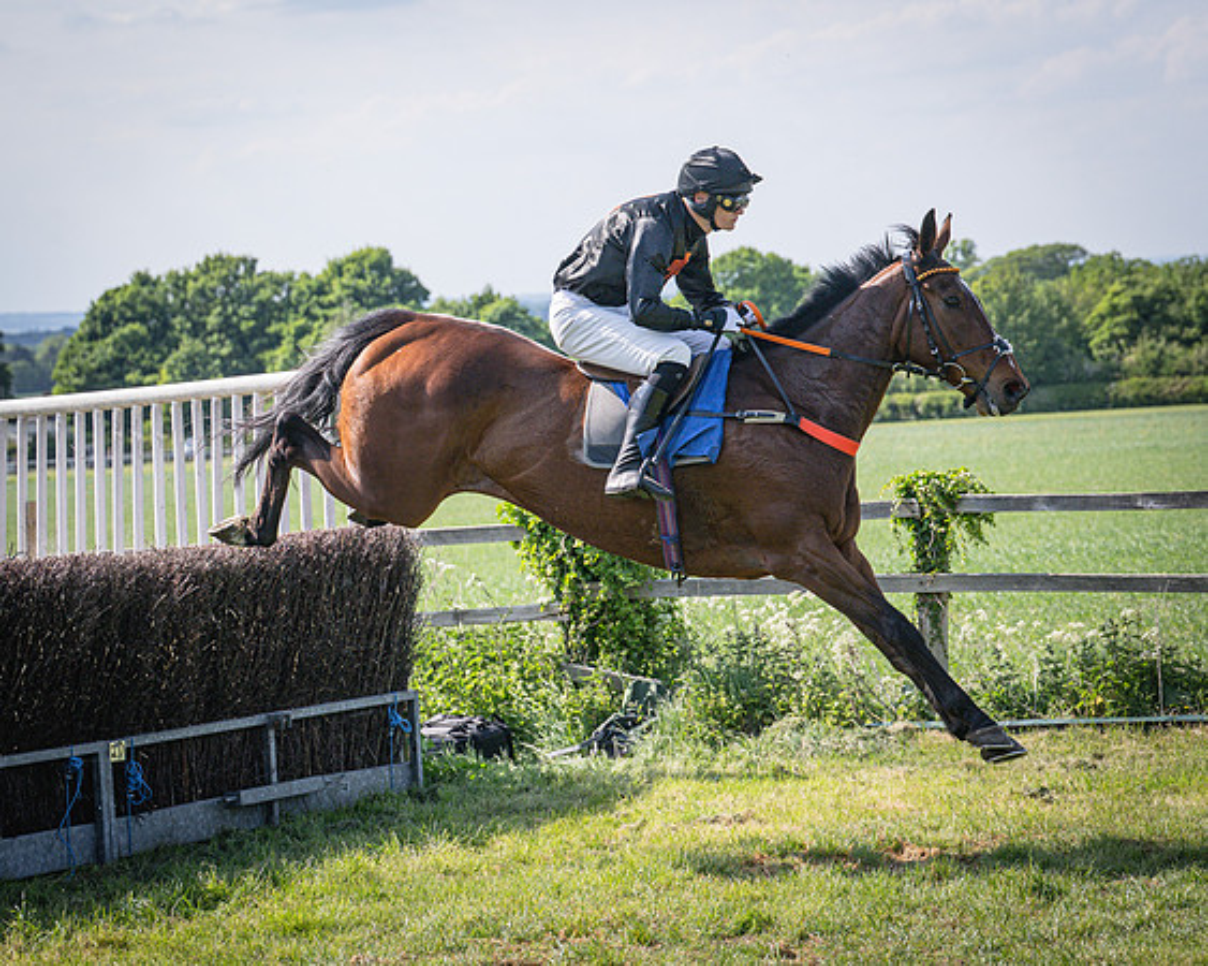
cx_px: 645
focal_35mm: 109
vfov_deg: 14.1
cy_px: 461
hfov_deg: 17.6
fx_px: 3908
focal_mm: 70
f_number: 4
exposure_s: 1/3200
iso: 400
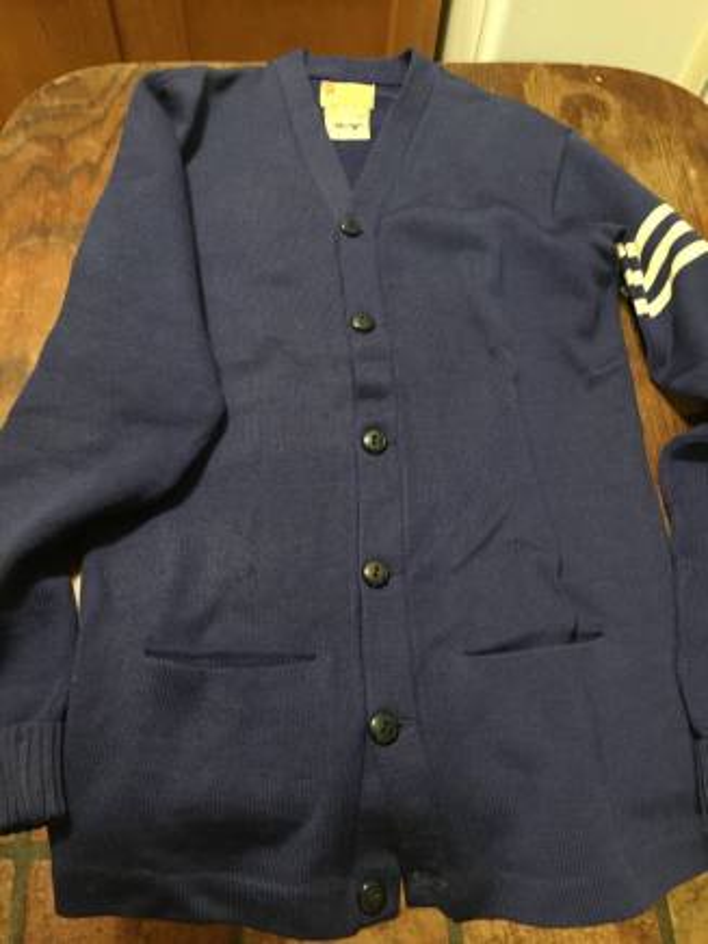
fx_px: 791
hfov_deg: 48.2
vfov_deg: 61.7
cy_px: 472
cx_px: 354
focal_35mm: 29
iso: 500
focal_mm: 4.15
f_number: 2.2
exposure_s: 1/15
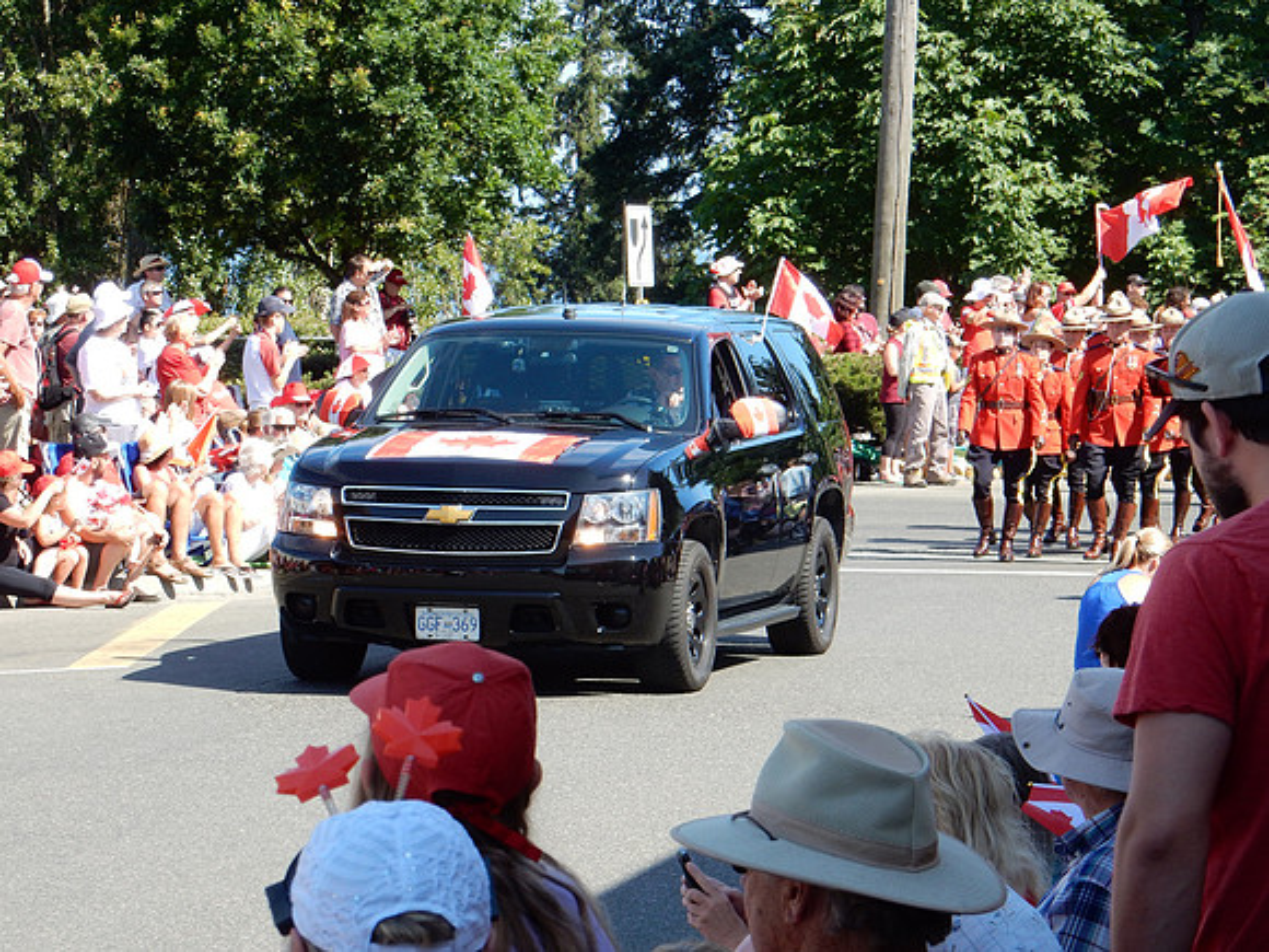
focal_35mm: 164
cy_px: 476
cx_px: 634
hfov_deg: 12.0
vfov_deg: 9.1
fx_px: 6012
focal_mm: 29.2
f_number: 6
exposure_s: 1/160
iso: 125
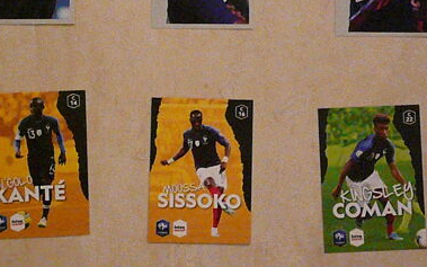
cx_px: 220
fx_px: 1595
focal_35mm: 137
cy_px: 71
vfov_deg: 9.6
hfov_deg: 15.3
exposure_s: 1/80
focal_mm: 16.8
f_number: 5.6
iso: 3200
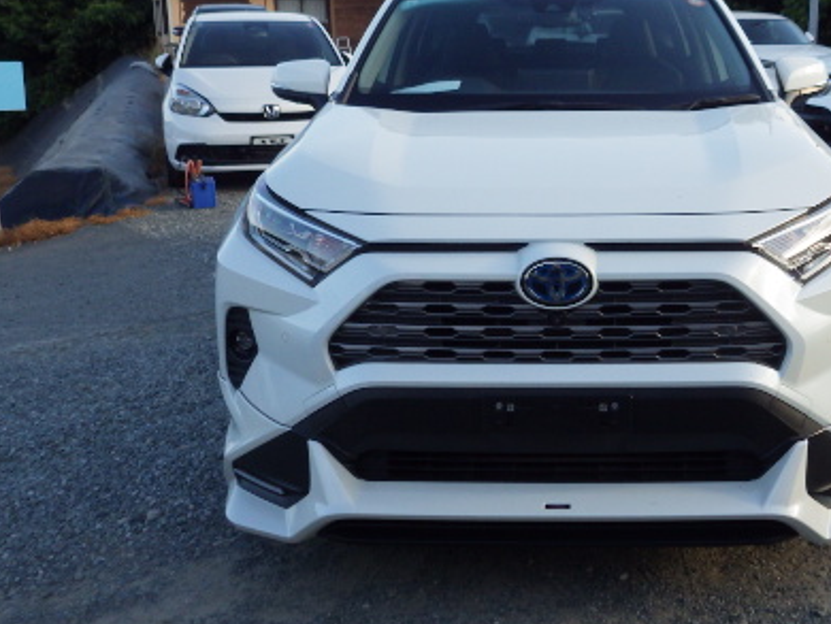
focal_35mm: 41
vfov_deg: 34.9
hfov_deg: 45.2
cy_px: 224
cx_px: 535
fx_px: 985
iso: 250
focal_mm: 4.5
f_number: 2.8
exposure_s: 1/800
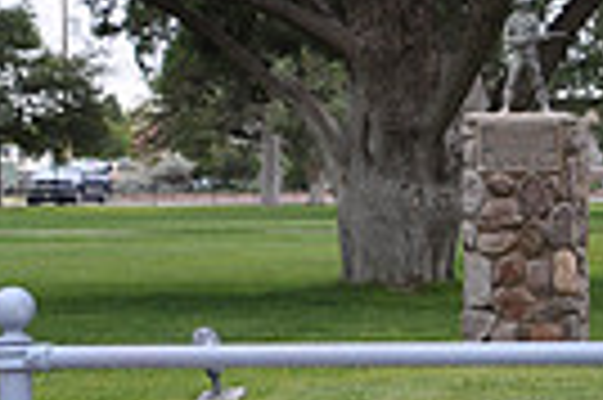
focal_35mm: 130
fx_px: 2175
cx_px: 814
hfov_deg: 15.0
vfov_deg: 10.5
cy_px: 263
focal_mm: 20
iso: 200
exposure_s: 1/60
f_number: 8
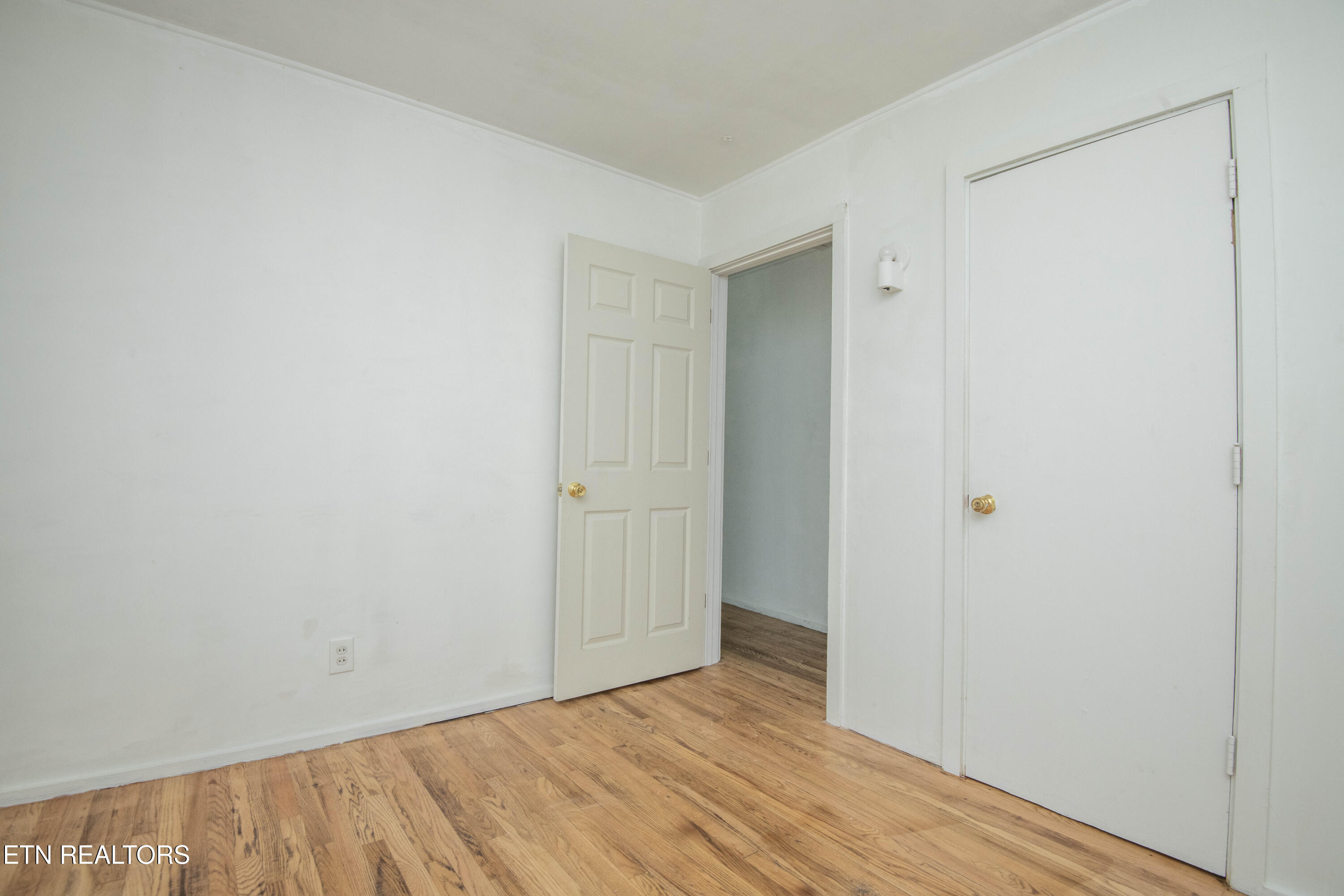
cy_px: 448
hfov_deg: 96.7
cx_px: 672
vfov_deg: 73.7
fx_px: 597
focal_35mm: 16
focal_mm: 16
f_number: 9
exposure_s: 1/250
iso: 500
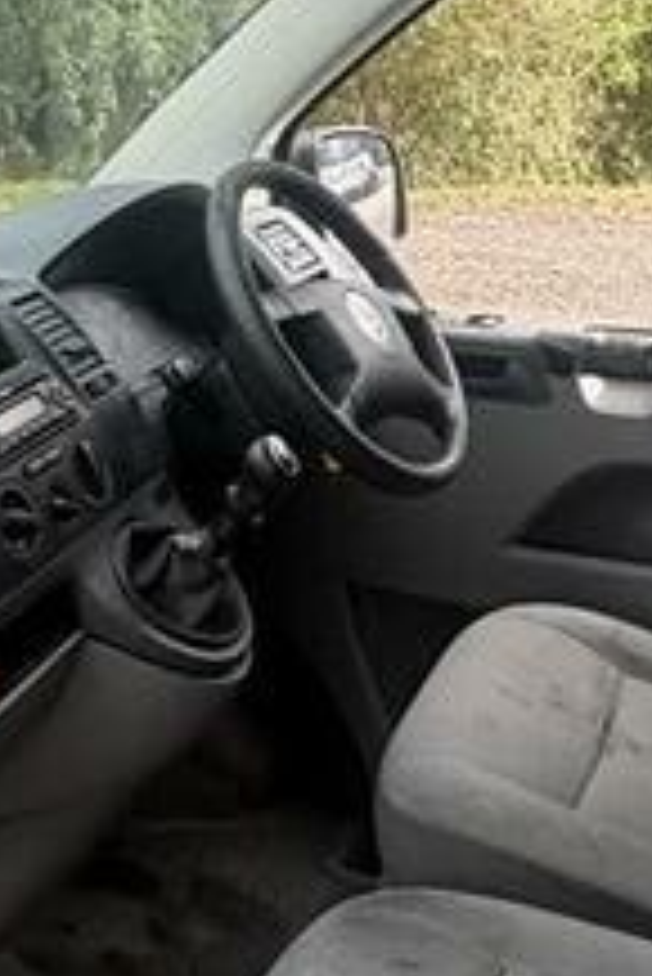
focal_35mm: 60
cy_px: 378
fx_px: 1627
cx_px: 310
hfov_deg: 22.7
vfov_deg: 33.2
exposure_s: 1/251
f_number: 2.2
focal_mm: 2.22
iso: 64
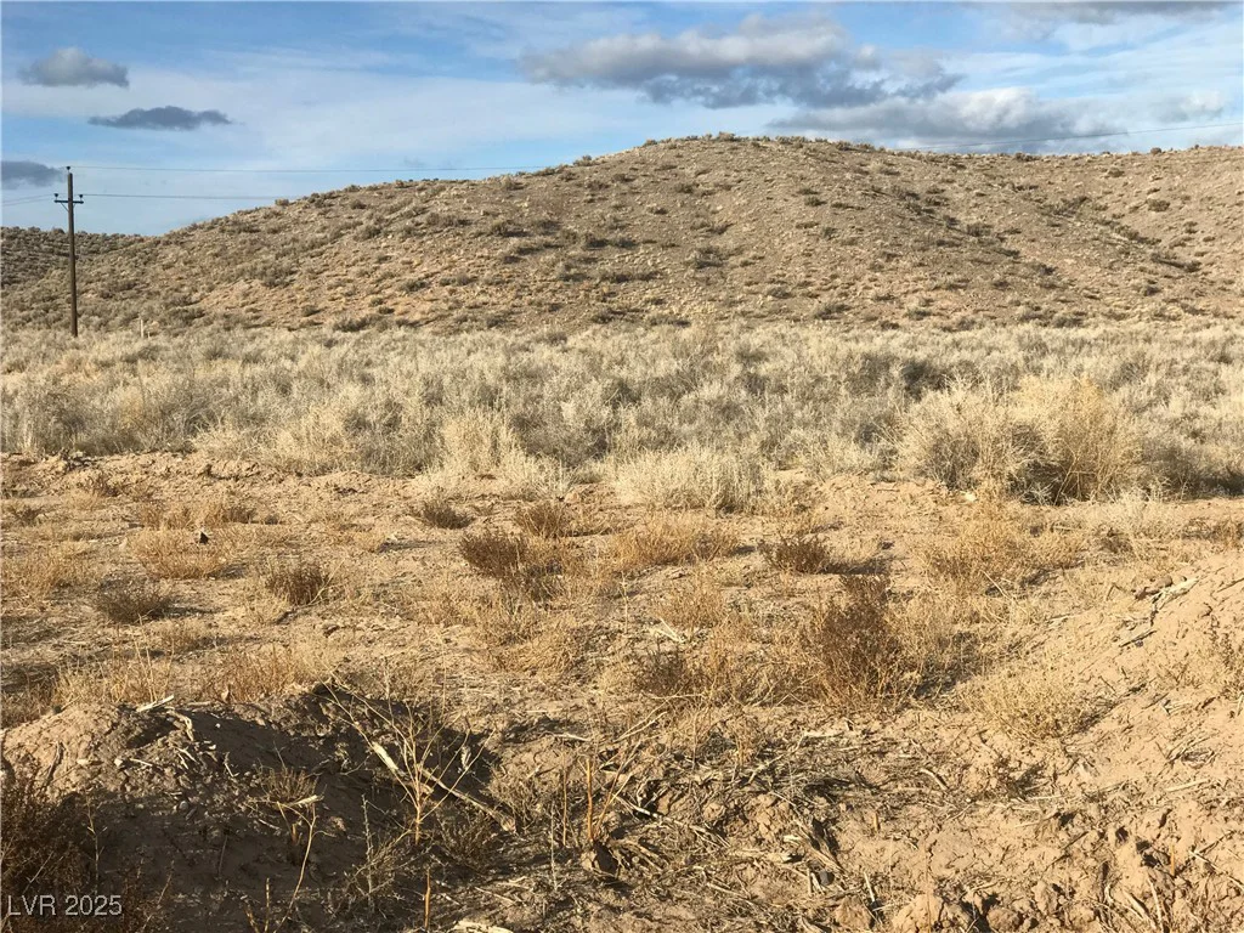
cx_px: 622
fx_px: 2048
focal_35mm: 57
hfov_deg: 33.8
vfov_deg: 25.7
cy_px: 466
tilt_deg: -4.4
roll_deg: +0.8
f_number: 2.8
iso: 20
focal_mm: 6.6
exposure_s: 1/1212
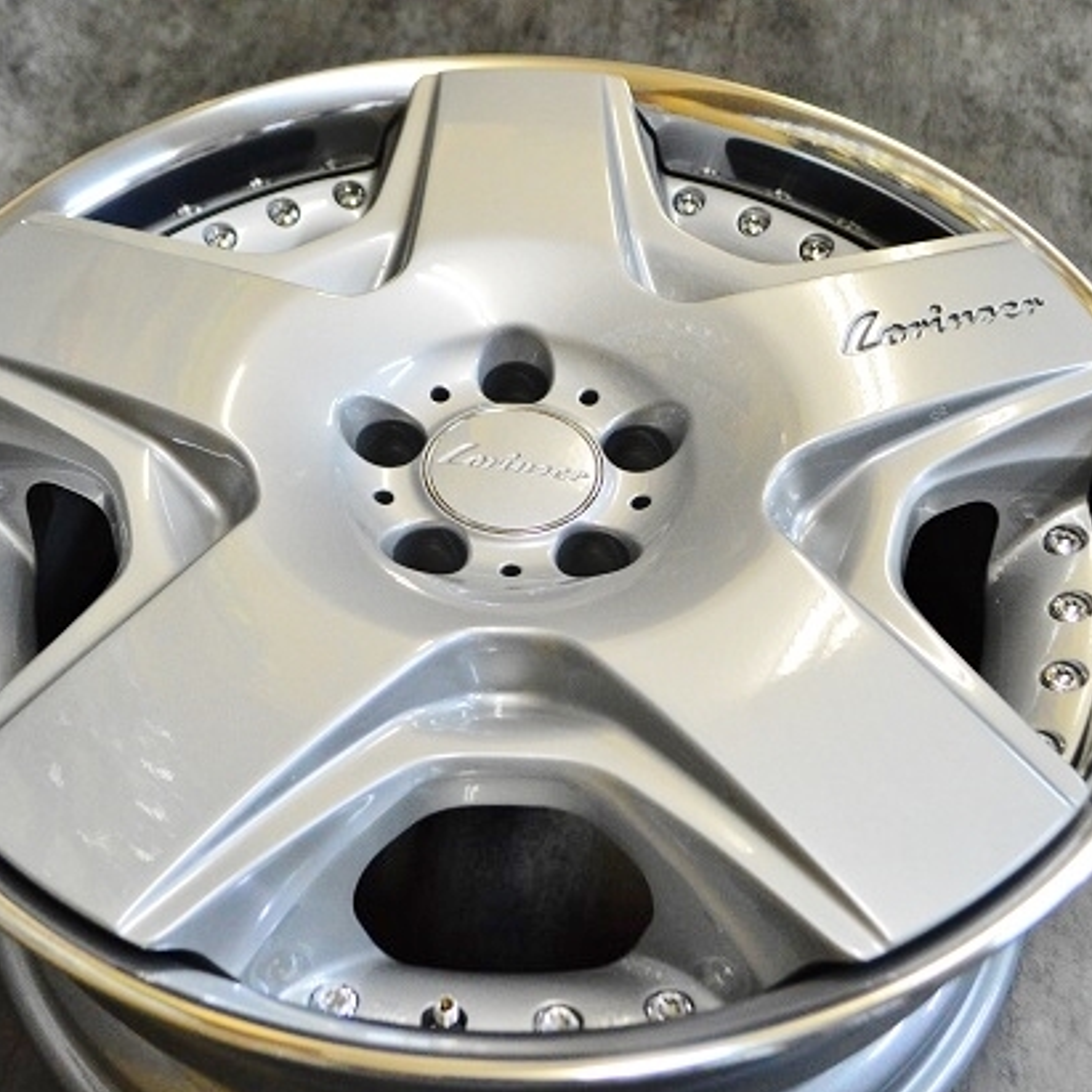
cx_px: 510
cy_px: 553
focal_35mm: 39
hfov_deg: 42.8
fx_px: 1392
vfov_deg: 42.8
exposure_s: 1/100
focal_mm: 20
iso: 3200
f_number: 5
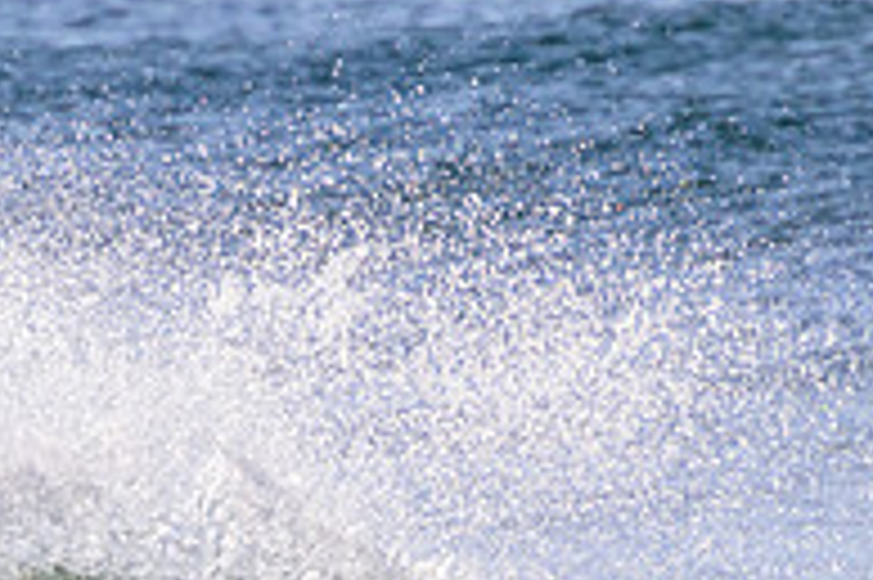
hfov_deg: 0.9
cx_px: 0
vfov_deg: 0.6
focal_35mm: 2397
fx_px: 58077
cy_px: 839
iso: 900
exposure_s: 1/2000
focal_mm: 800
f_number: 11
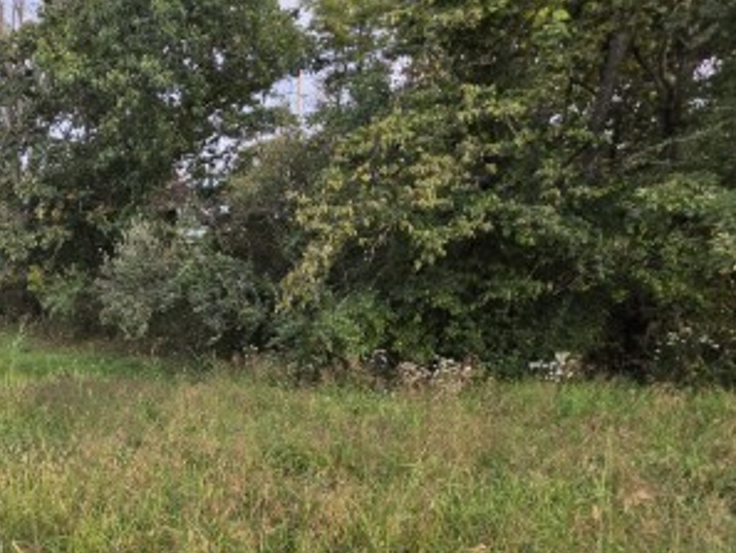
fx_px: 596
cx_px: -35
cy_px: 347
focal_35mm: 28
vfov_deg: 49.3
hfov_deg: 49.0
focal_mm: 2.2
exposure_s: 1/229
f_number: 1.9
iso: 40
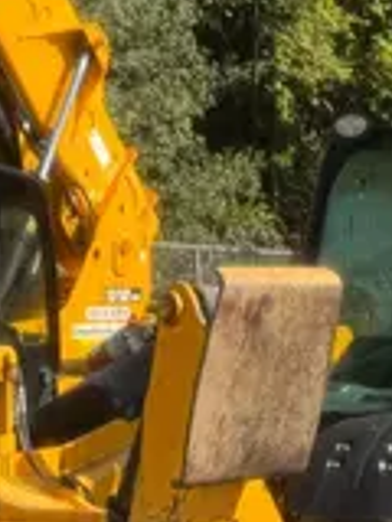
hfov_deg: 13.5
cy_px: -103
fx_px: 1661
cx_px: 206
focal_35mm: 110
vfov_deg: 17.1
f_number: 1.78
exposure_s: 1/2415
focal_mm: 6.76
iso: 80
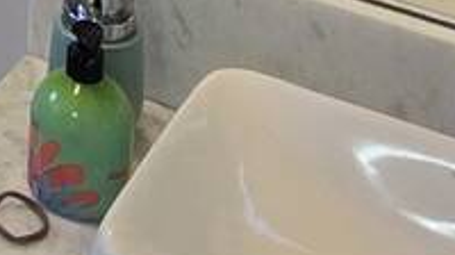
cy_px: -521
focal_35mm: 102
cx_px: -230
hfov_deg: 18.5
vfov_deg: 9.3
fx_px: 1229
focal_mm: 2.2
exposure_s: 1/120
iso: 64
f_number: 2.2
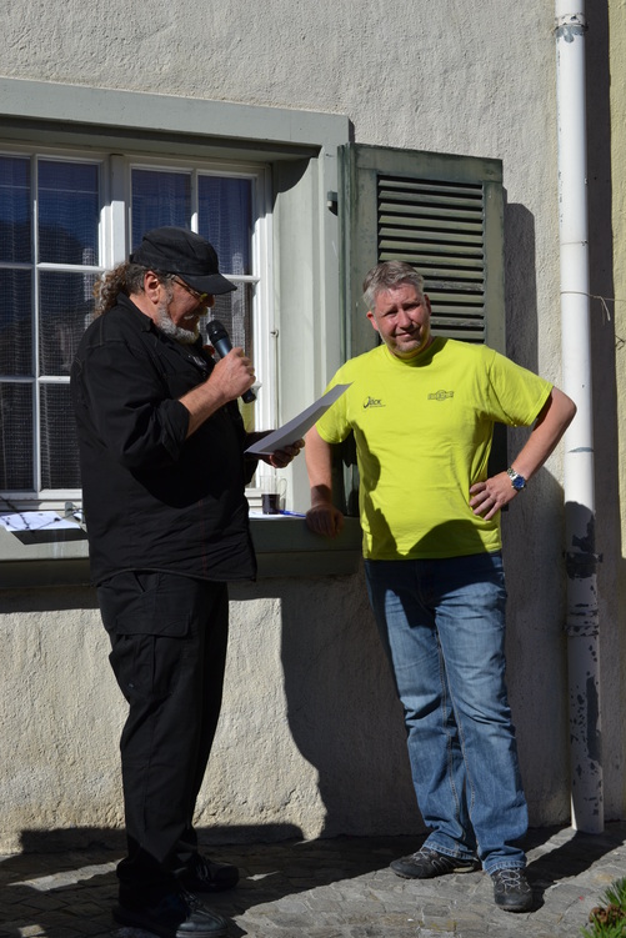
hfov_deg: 28.1
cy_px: 469
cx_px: 313
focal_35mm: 48
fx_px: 1251
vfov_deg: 41.1
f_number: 9
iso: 100
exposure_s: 1/320
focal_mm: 32
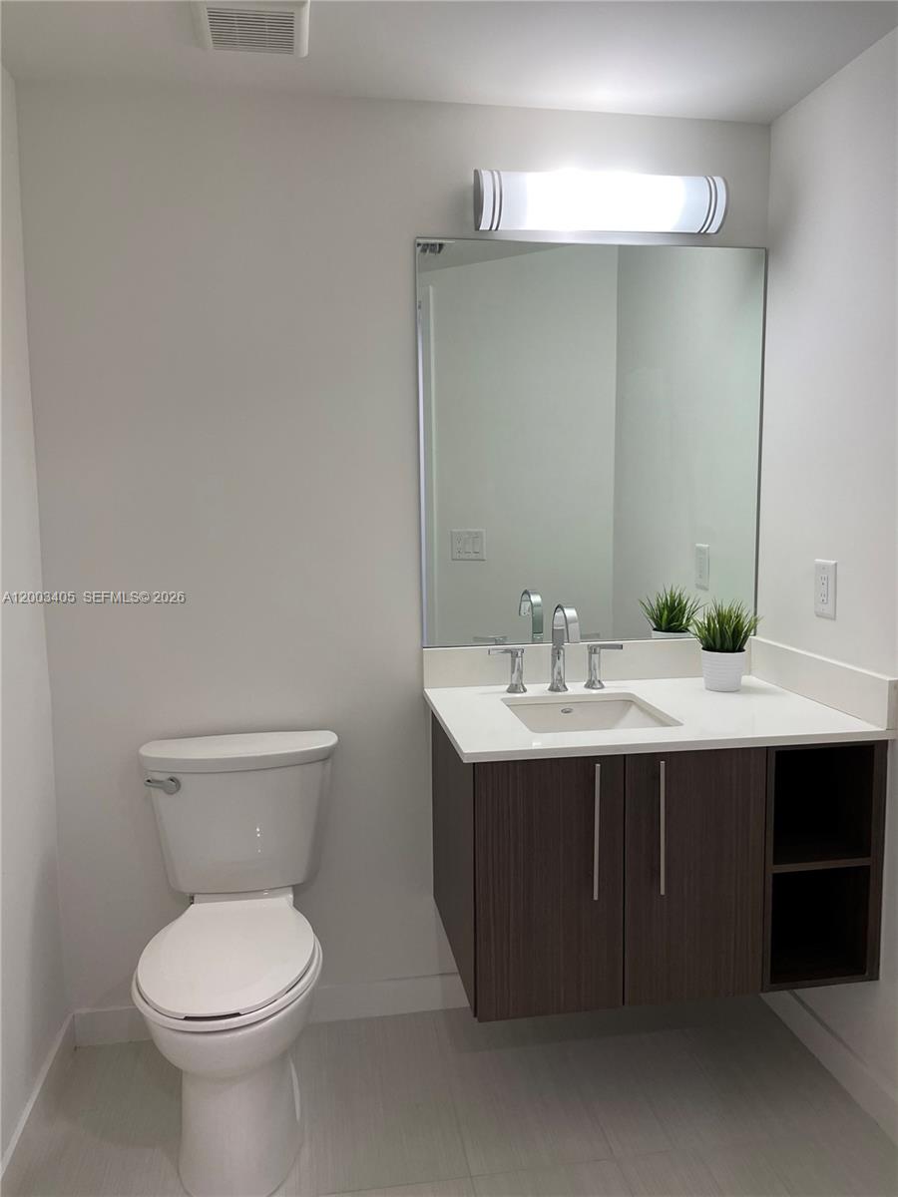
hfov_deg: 53.1
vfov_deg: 67.3
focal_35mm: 26
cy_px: 598
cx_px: 449
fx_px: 899
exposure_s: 1/120
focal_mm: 4.2
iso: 100
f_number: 1.6
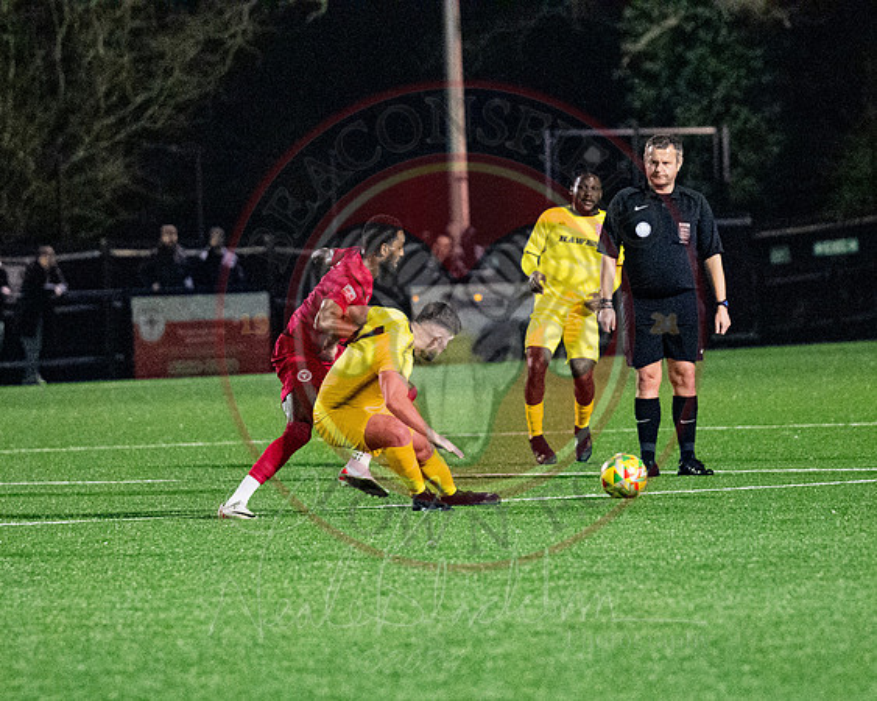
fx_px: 7888
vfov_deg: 5.1
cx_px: 387
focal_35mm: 304
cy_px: 450
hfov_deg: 6.4
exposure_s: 1/1000
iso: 8000
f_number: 2.8
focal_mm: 140
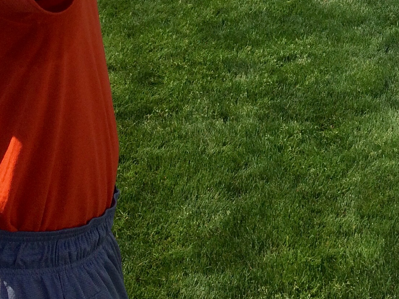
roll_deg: +1.1
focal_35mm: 86
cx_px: 214
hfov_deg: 22.8
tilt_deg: -11.4
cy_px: -129
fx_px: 991
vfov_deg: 15.9
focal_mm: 4.15
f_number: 2.2
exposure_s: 1/2740
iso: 32
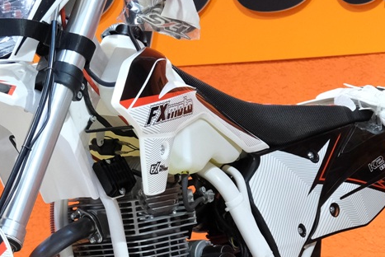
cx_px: 87
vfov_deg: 6.8
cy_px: 238
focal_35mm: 202
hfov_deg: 10.2
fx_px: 2162
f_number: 4
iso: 2000
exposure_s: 1/100
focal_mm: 39.3
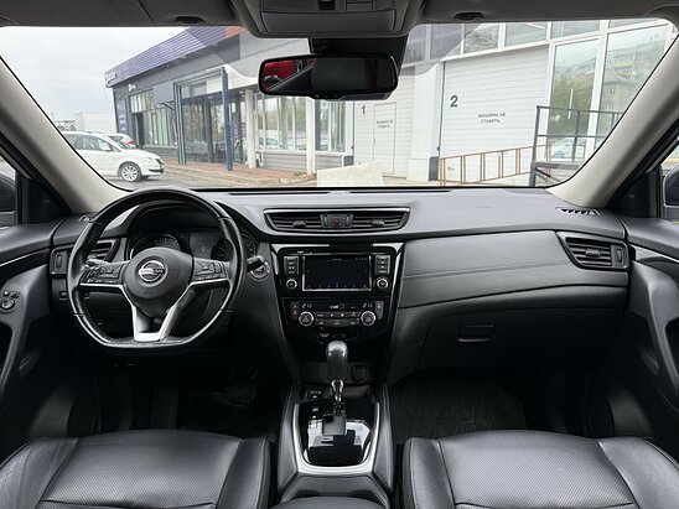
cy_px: 254
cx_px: 340
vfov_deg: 56.8
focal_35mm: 24
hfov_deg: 71.6
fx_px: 471
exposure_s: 1/345
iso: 80
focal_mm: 6.76
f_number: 1.78
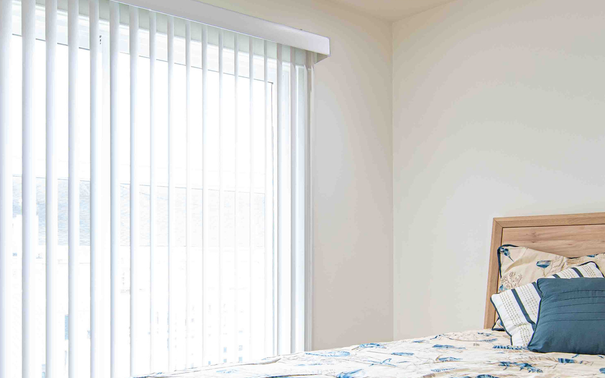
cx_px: 344
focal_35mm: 40
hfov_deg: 49.1
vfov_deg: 31.7
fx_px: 660
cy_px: 261
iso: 64
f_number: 7.1
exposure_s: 1/3
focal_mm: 14
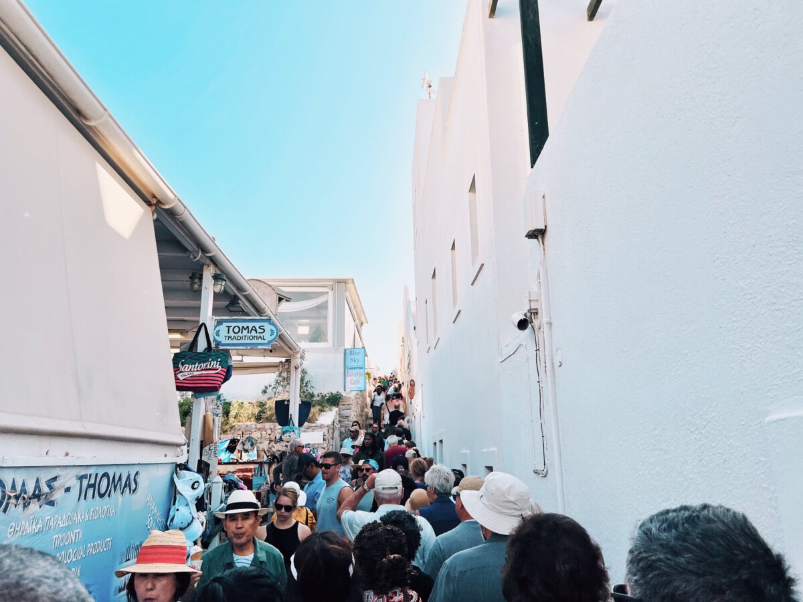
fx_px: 603
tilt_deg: +12.8
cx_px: 402
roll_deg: -1.8
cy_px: 301
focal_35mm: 26
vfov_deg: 53.1
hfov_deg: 67.3
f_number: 1.5
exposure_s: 1/2994
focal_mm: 5.7
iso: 50
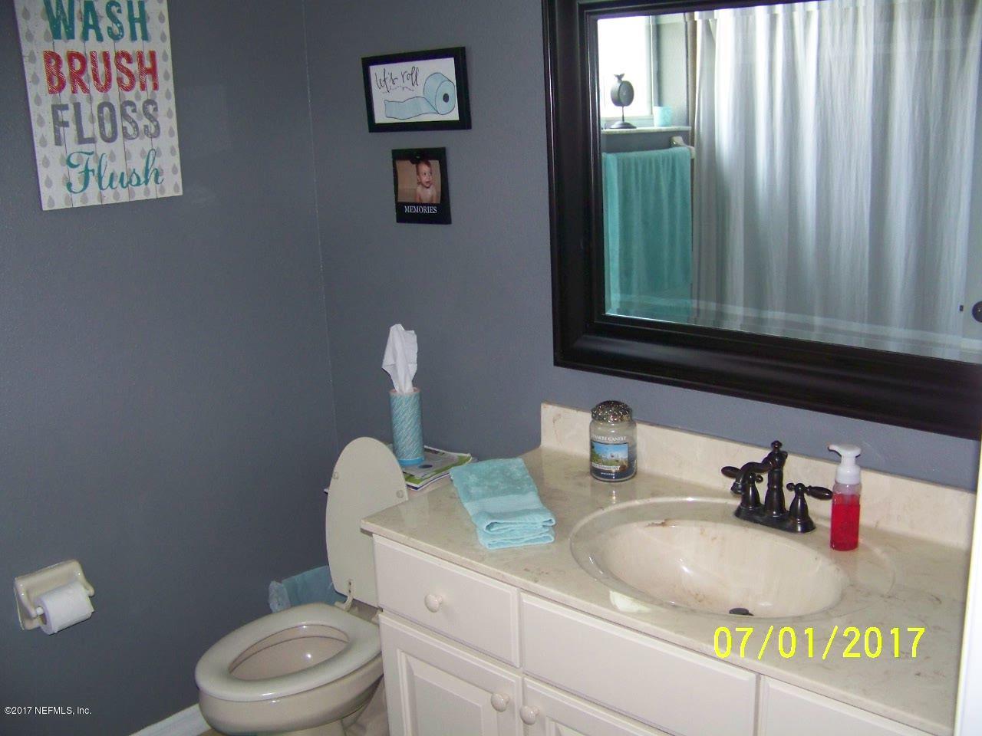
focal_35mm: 36
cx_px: 491
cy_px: 368
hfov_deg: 51.4
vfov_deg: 39.7
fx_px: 1021
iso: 200
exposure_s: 1/30
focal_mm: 5.85
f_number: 2.8
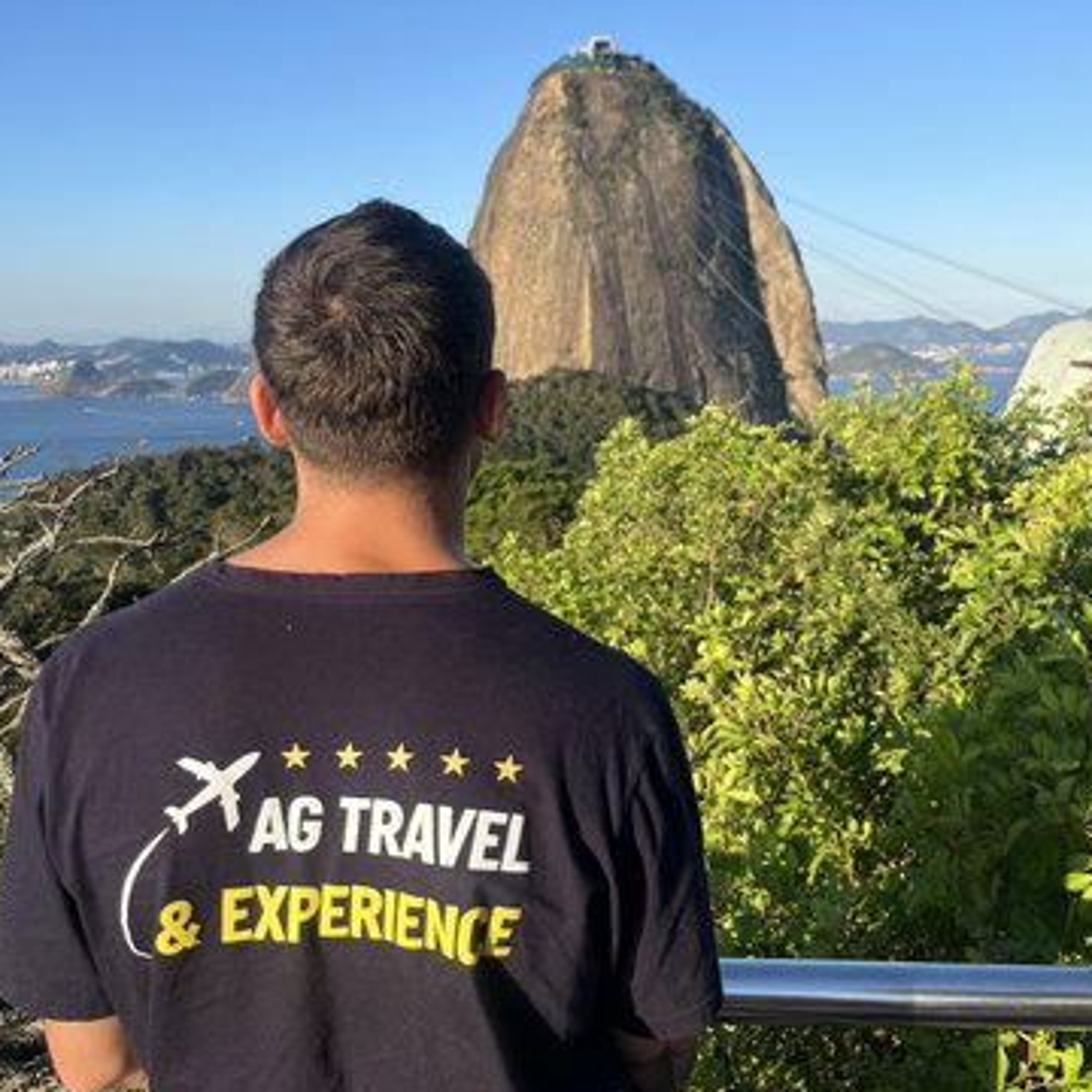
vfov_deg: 48.0
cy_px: 402
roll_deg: +0.6
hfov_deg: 48.5
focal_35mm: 34
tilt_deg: -3.9
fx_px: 1213
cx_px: 549
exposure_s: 1/2101
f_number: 1.6
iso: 50
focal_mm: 5.1
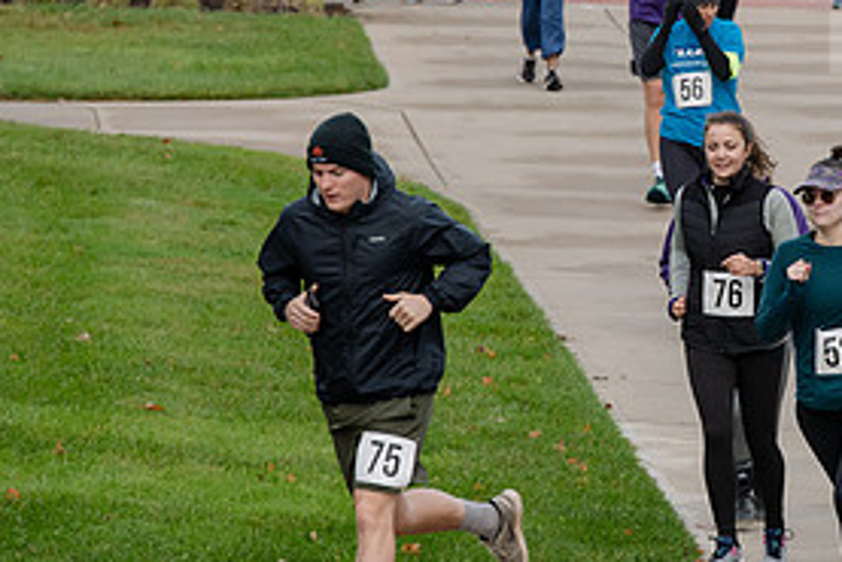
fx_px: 9805
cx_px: 739
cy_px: 187
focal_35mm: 419
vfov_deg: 3.3
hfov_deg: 4.9
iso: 640
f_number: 6.3
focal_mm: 200
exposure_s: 1/500
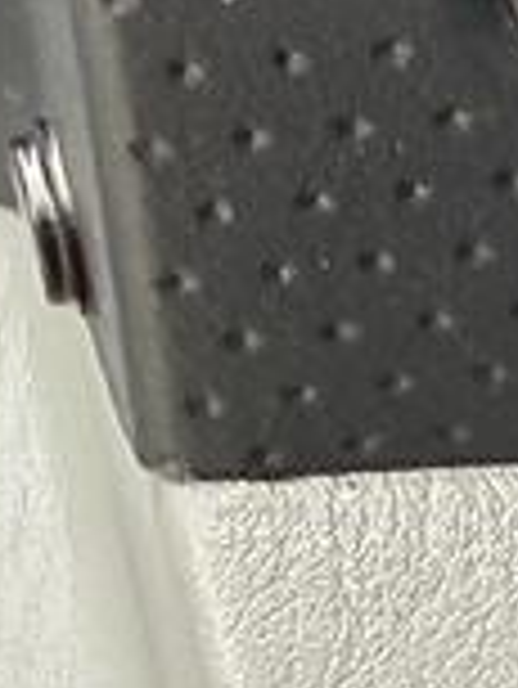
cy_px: 814
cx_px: 1302
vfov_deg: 9.7
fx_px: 4005
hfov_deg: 6.9
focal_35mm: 201
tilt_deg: -28.6
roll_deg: -0.5
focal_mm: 2.22
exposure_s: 1/99
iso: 125
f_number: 2.2
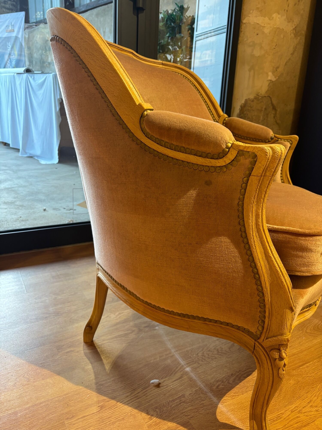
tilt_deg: -17.5
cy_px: 215
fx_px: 322
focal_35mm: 26
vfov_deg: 67.3
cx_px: 161
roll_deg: -3.2
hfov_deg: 53.1
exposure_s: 1/50
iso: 160
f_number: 1.6
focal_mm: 5.96
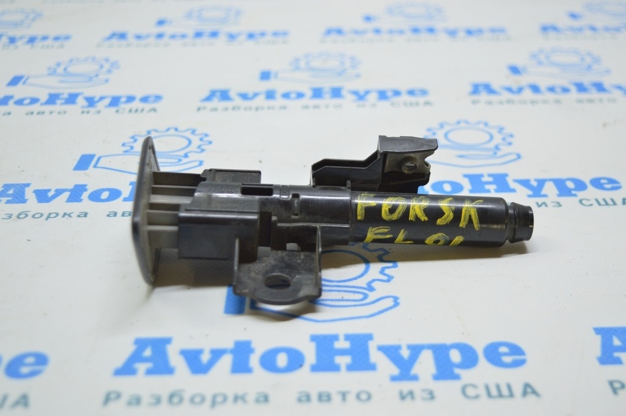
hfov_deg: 38.9
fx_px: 886
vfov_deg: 26.4
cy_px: 208
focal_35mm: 51
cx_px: 313
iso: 400
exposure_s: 1/40
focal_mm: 34
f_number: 4.5
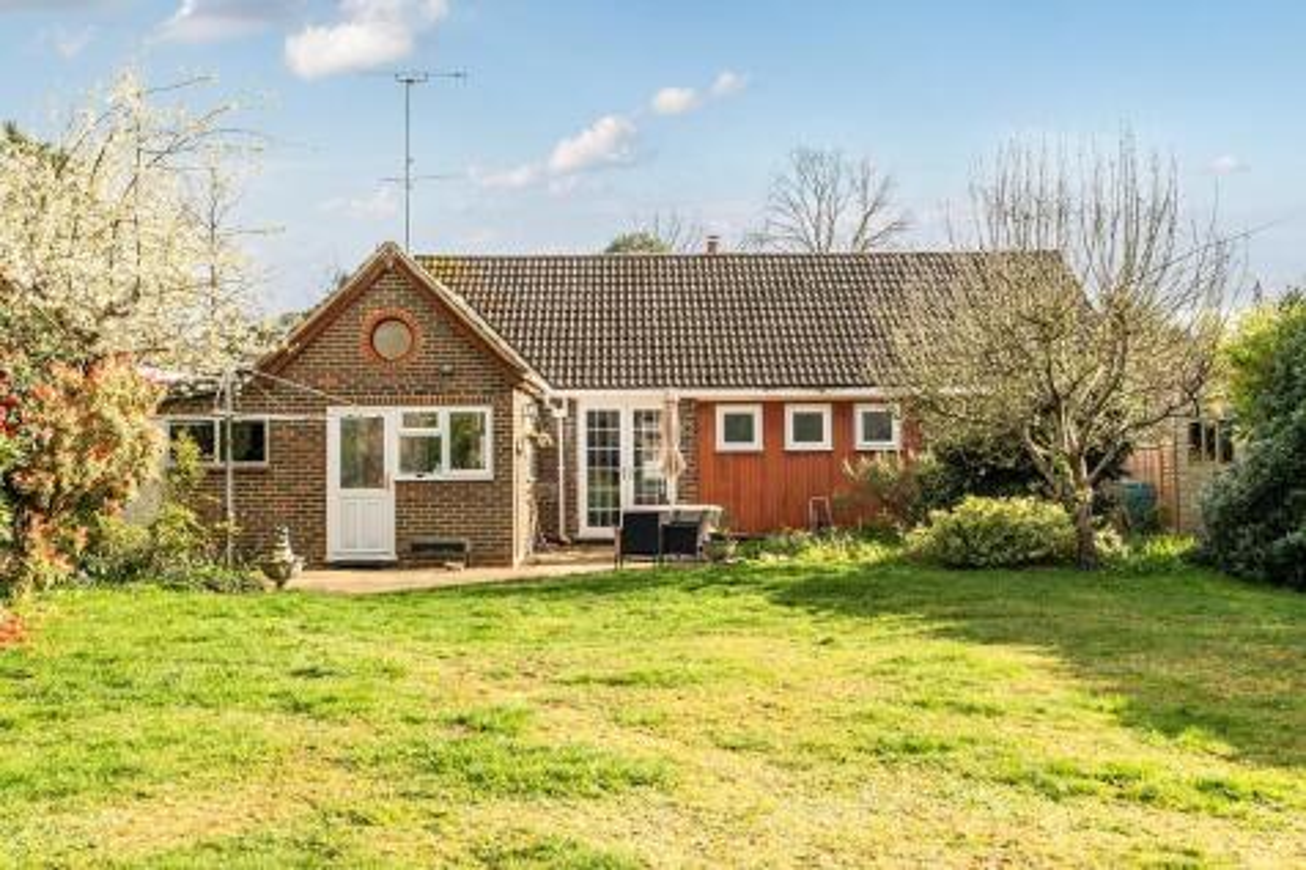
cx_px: 653
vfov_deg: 36.8
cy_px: 435
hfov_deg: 53.1
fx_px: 1305
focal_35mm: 36
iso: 400
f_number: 8
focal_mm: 24
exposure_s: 1/320
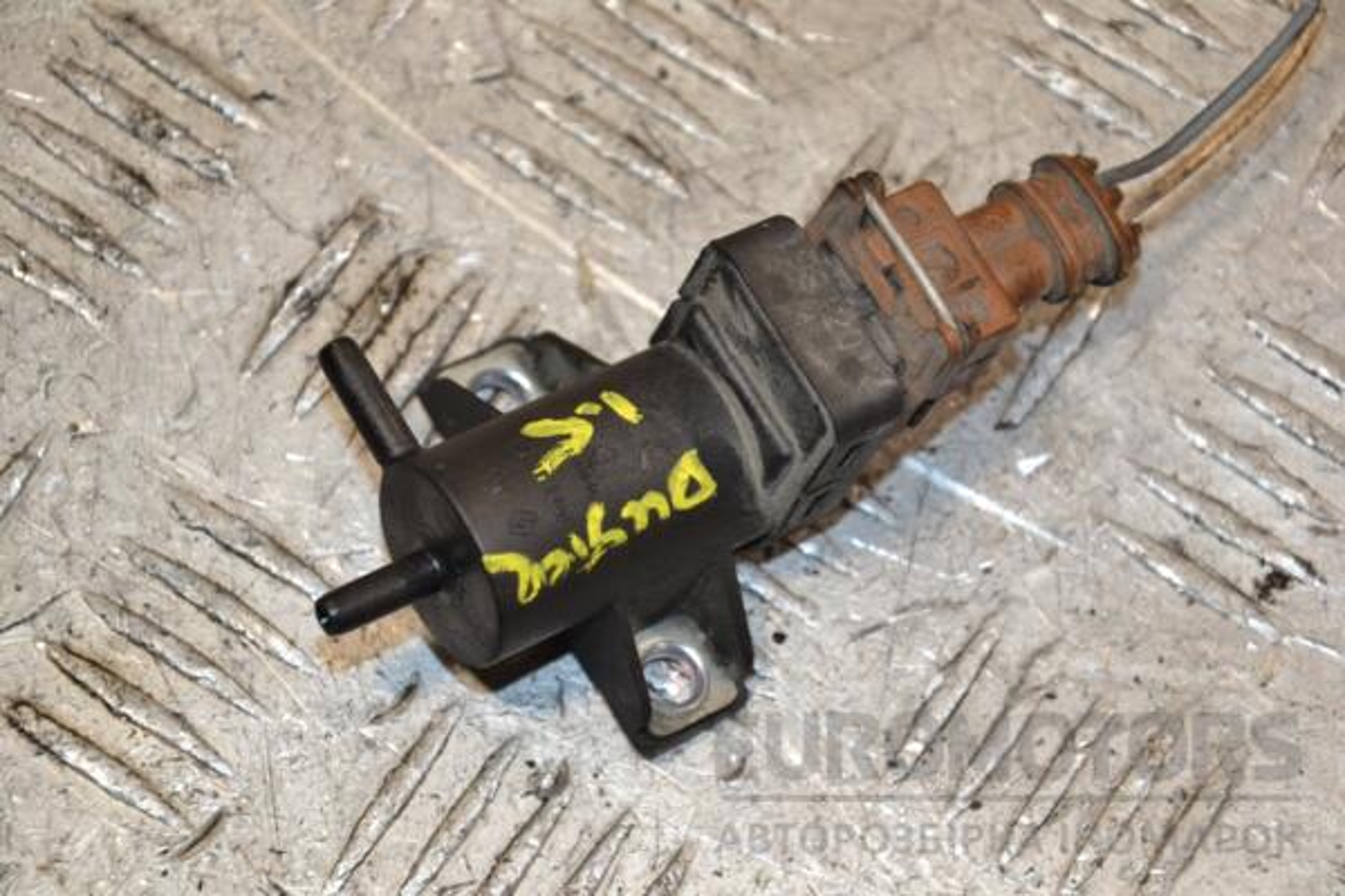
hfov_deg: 14.9
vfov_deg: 9.9
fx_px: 5155
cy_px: 448
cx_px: 672
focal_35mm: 138
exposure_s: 1/160
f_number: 5.6
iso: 800
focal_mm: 92
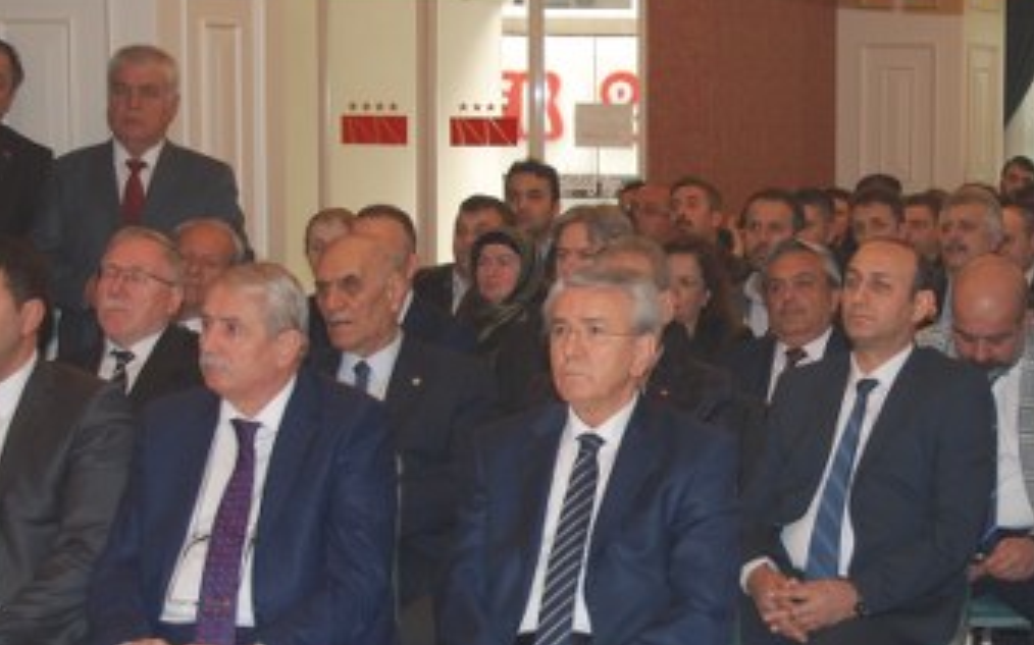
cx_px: 768
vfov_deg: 12.4
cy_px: 388
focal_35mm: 105
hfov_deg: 19.7
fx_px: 2964
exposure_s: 1/60
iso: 200
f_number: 4.2
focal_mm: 29
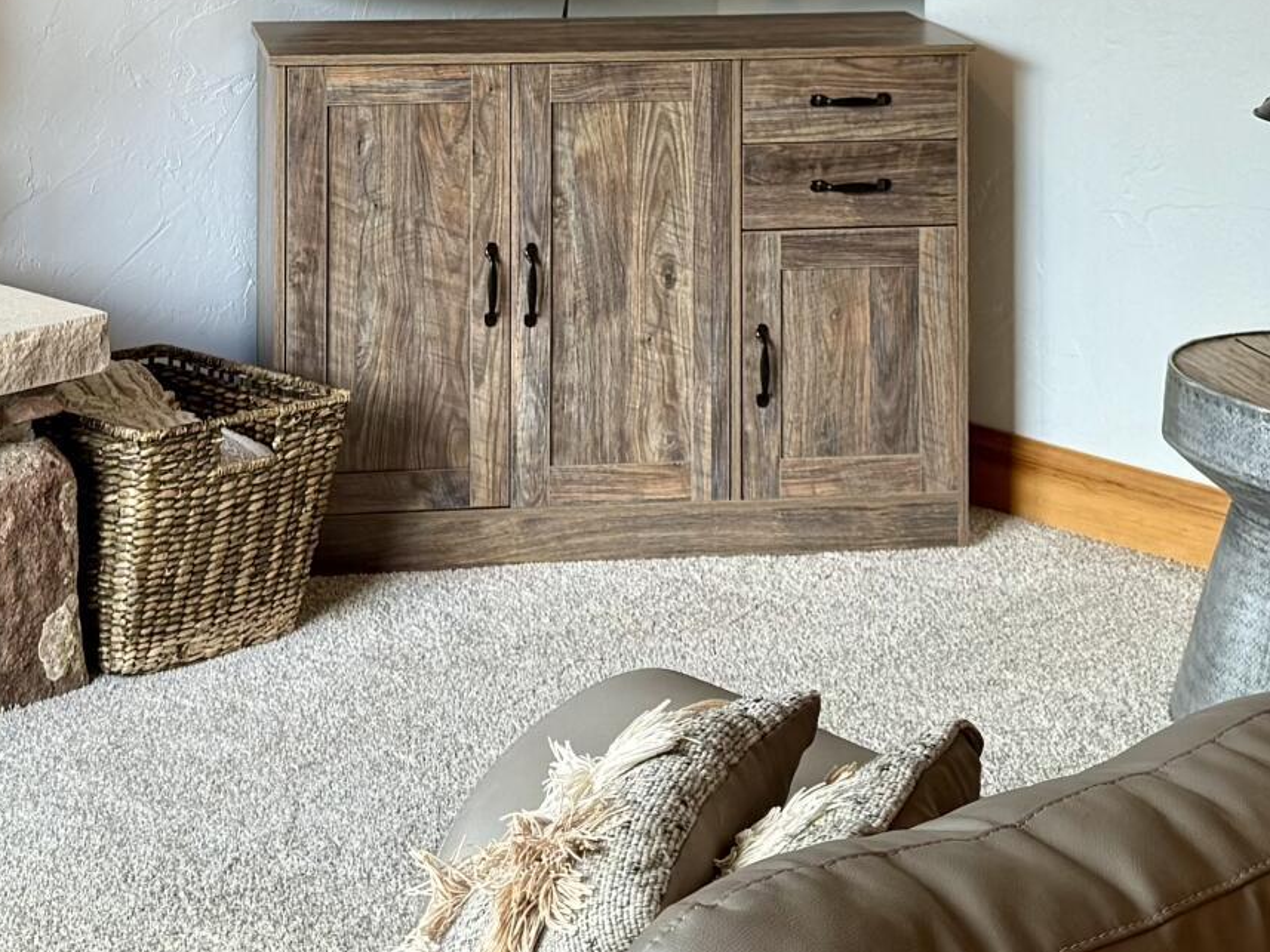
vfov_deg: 16.6
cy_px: -298
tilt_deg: -1.9
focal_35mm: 84
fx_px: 3082
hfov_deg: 23.3
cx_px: 532
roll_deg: -0.9
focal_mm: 6.76
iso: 100
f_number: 1.78
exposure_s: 1/163
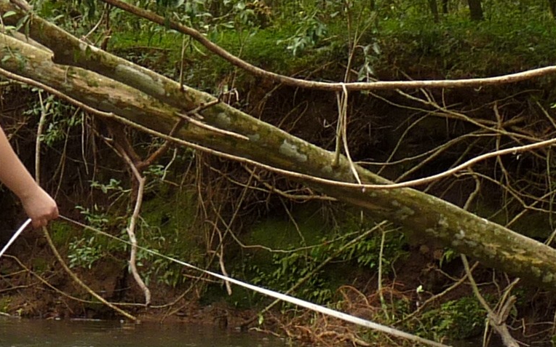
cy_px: 361
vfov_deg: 9.6
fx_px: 2045
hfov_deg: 15.4
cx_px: 103
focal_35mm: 135
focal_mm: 4.8
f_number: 3.2
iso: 100
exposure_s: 1/60
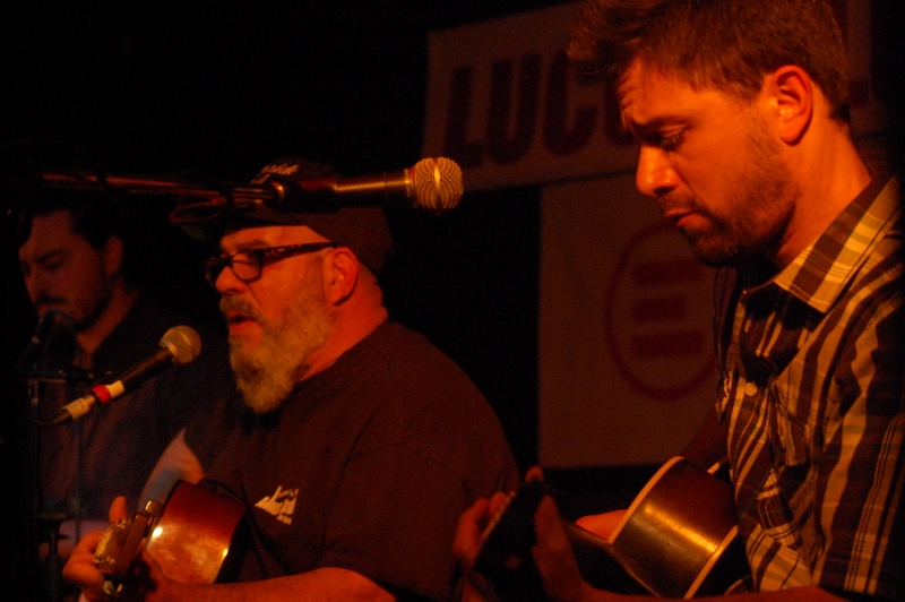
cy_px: 301
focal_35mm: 117
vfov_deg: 11.7
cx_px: 452
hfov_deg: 17.5
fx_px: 2939
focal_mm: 78
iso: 1600
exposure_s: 1/80
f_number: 6.3
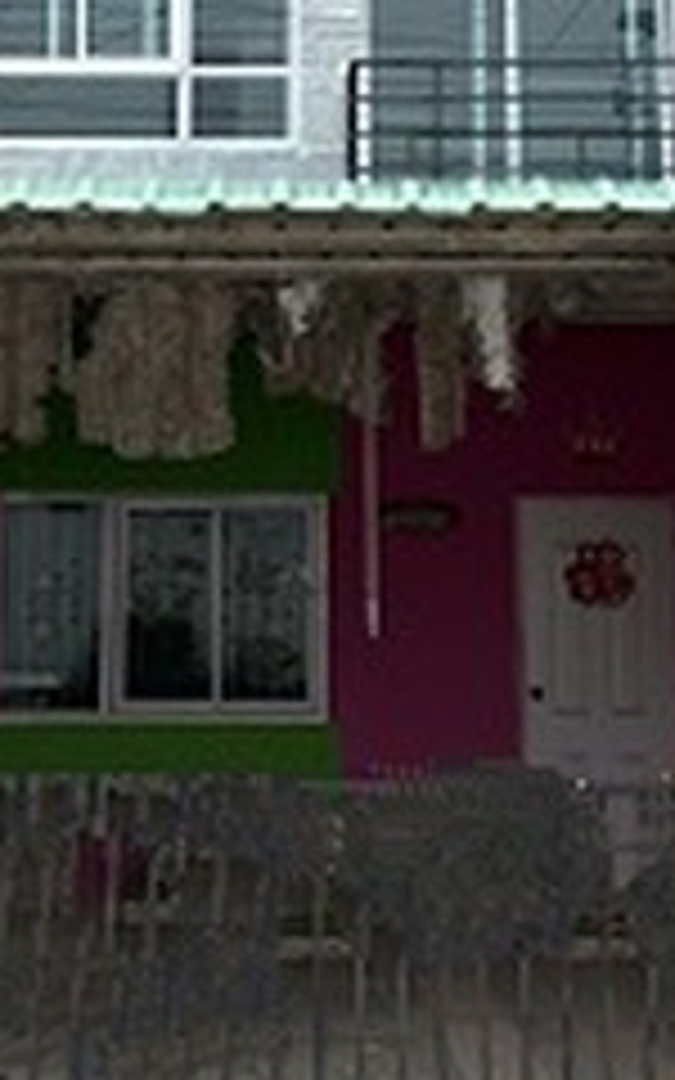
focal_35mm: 79
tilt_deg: +9.3
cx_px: 256
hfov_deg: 16.5
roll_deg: +0.1
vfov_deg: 25.8
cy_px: 270
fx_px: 2325
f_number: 1.8
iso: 32
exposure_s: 1/883
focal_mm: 3.99
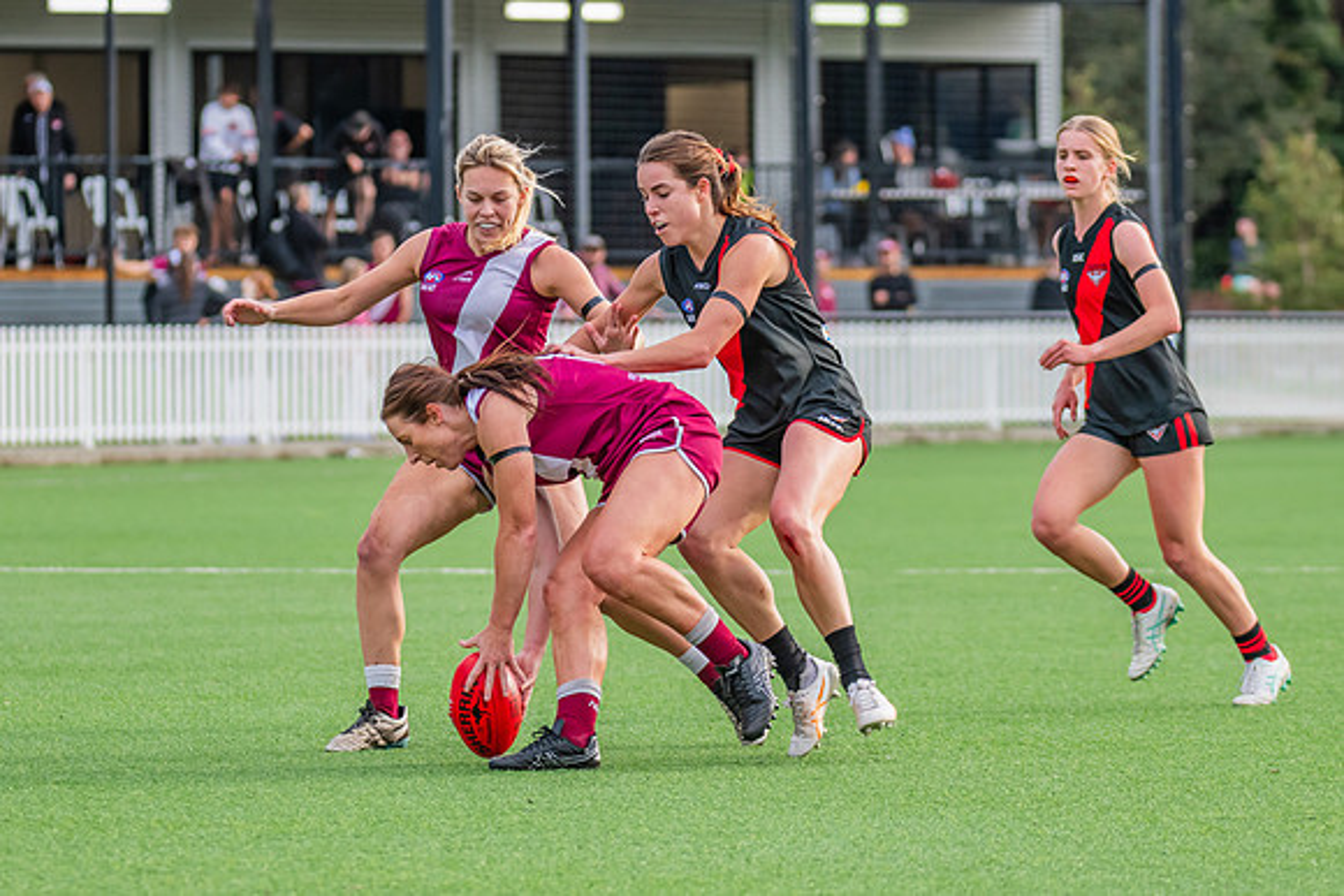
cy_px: 399
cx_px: 598
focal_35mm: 248
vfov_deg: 5.5
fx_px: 9263
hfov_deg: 8.3
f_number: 5
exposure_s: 1/1000
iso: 800
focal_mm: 180
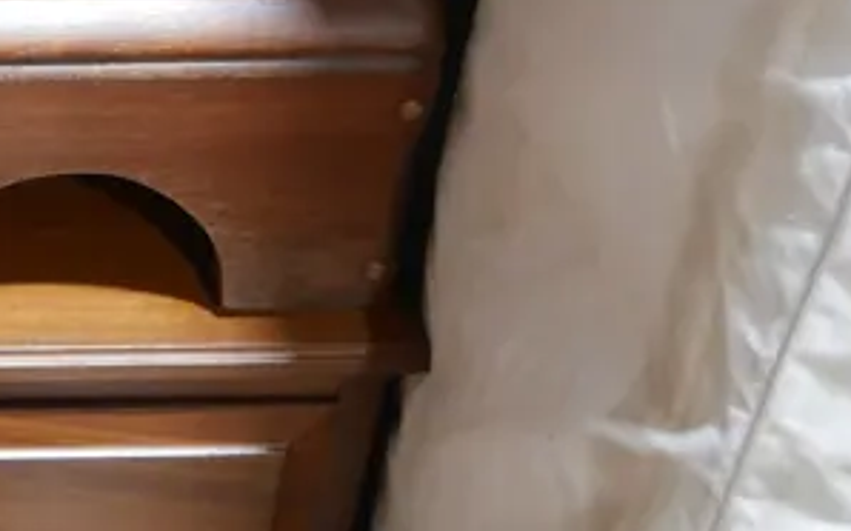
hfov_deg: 19.5
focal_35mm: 102
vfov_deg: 12.3
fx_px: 2365
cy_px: -246
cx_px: -90
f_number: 3.5
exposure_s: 1/60
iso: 640
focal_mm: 14
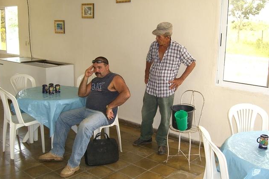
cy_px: 91
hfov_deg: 48.4
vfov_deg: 33.4
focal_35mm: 40
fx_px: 299
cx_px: 133
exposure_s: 1/125
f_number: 2.8
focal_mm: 7.9
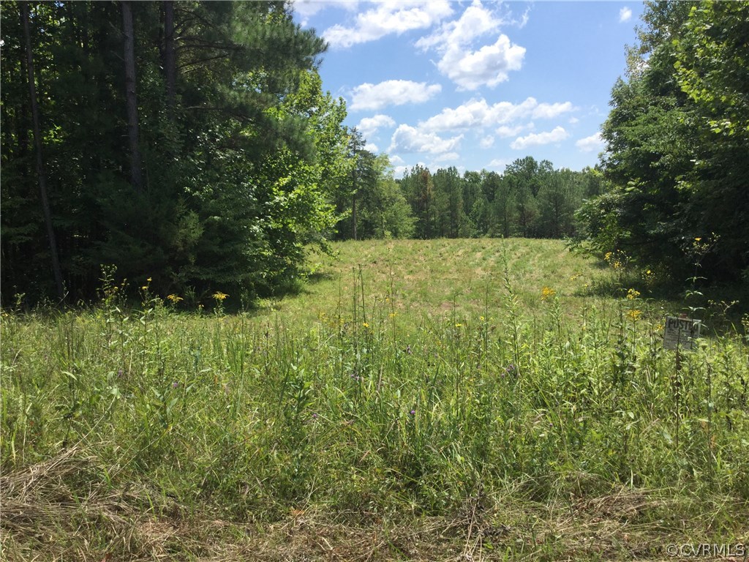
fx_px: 671
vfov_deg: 45.4
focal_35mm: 31
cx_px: 374
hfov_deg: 58.4
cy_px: 281
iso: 25
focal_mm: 3.3
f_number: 2.4
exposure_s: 1/1181
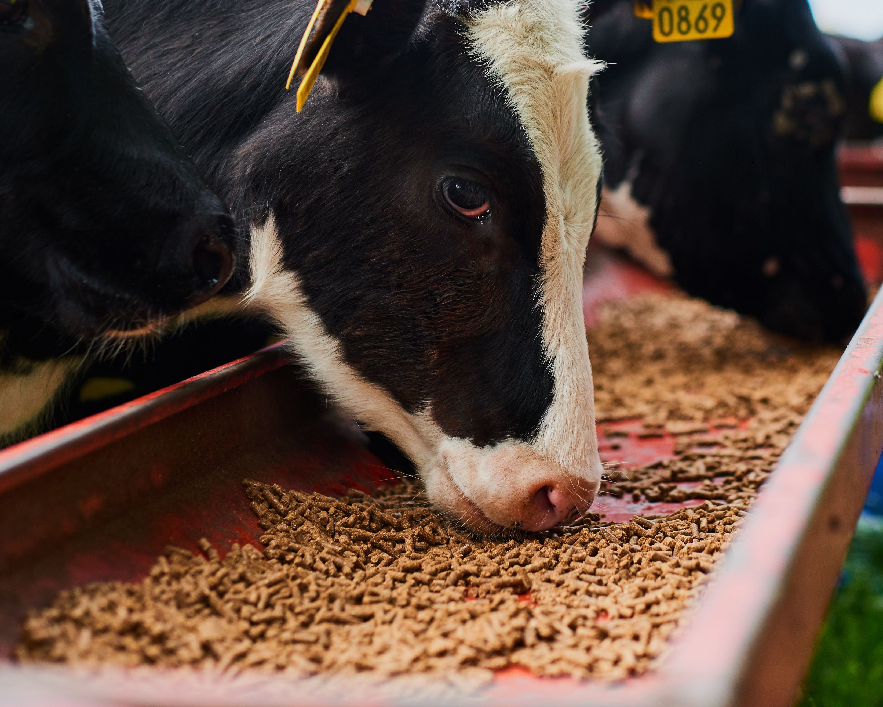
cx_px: 565
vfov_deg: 14.7
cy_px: 267
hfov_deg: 18.2
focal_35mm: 105
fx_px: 2744
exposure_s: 1/640
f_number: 2.2
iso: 100
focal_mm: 50
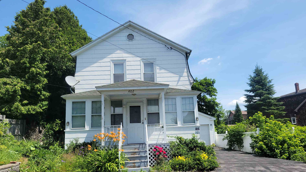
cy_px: 105
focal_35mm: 29
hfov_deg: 66.1
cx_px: 150
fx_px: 235
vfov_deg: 40.0
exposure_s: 1/1854
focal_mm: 5.4
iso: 40
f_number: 1.8
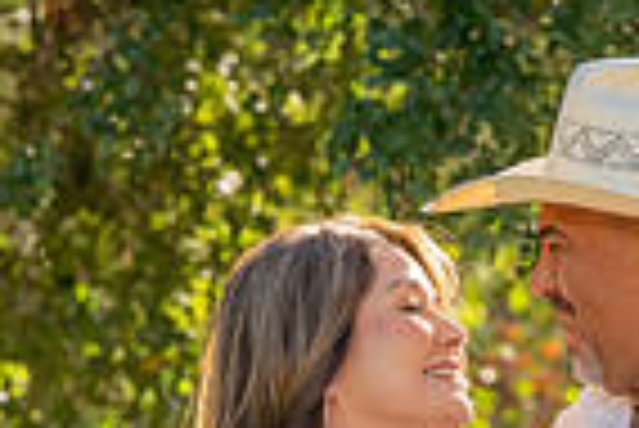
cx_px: 440
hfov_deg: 4.0
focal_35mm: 512
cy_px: 646
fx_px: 9097
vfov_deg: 2.7
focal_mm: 110
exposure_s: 1/200
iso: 200
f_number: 5.6
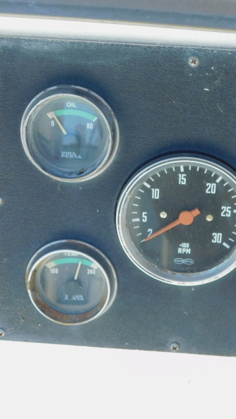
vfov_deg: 31.9
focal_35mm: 66
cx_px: 175
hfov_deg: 18.2
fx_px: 734
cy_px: 208
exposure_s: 1/160
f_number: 3.7
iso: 125
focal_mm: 8
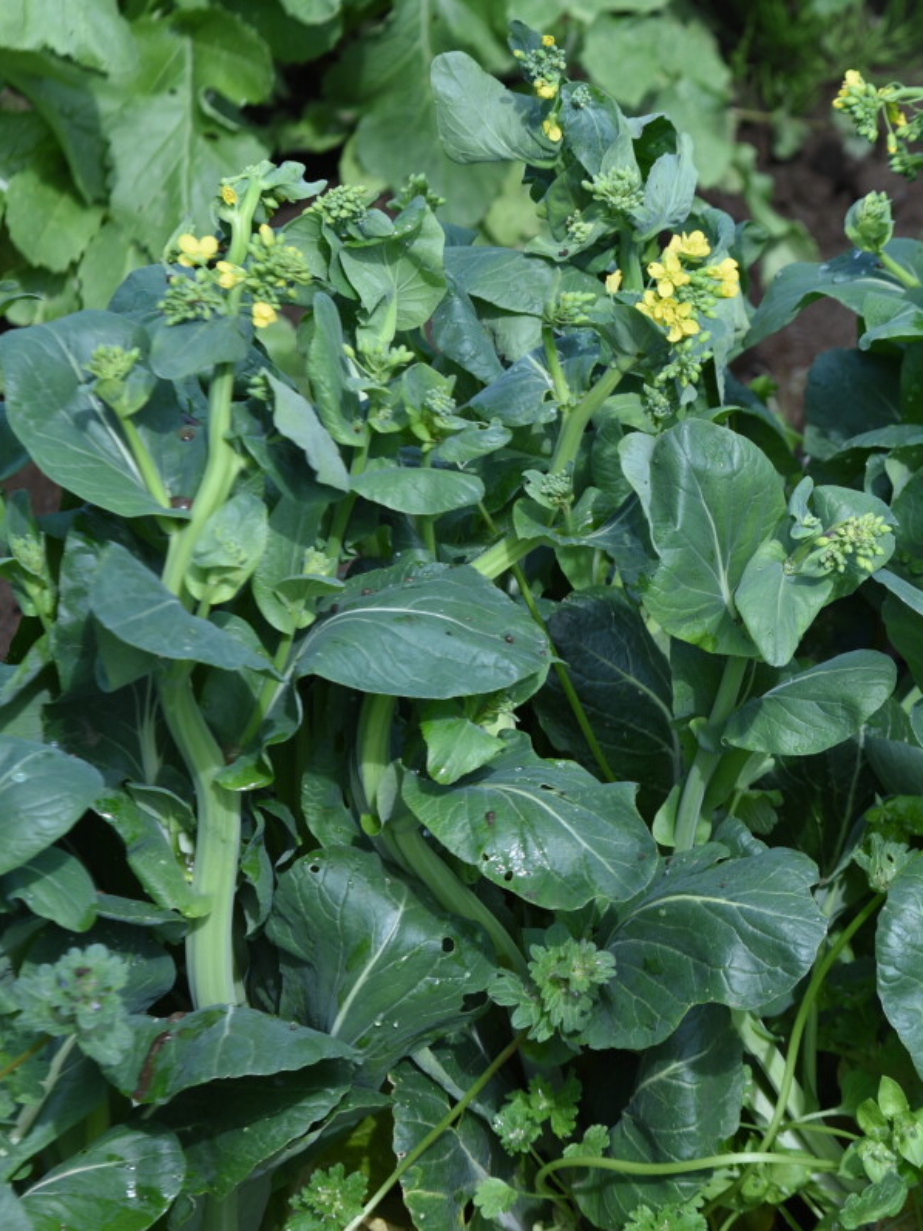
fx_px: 4727
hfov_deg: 11.1
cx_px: 775
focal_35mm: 133
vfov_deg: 14.8
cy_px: 615
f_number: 6.3
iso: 400
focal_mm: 92
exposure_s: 1/640
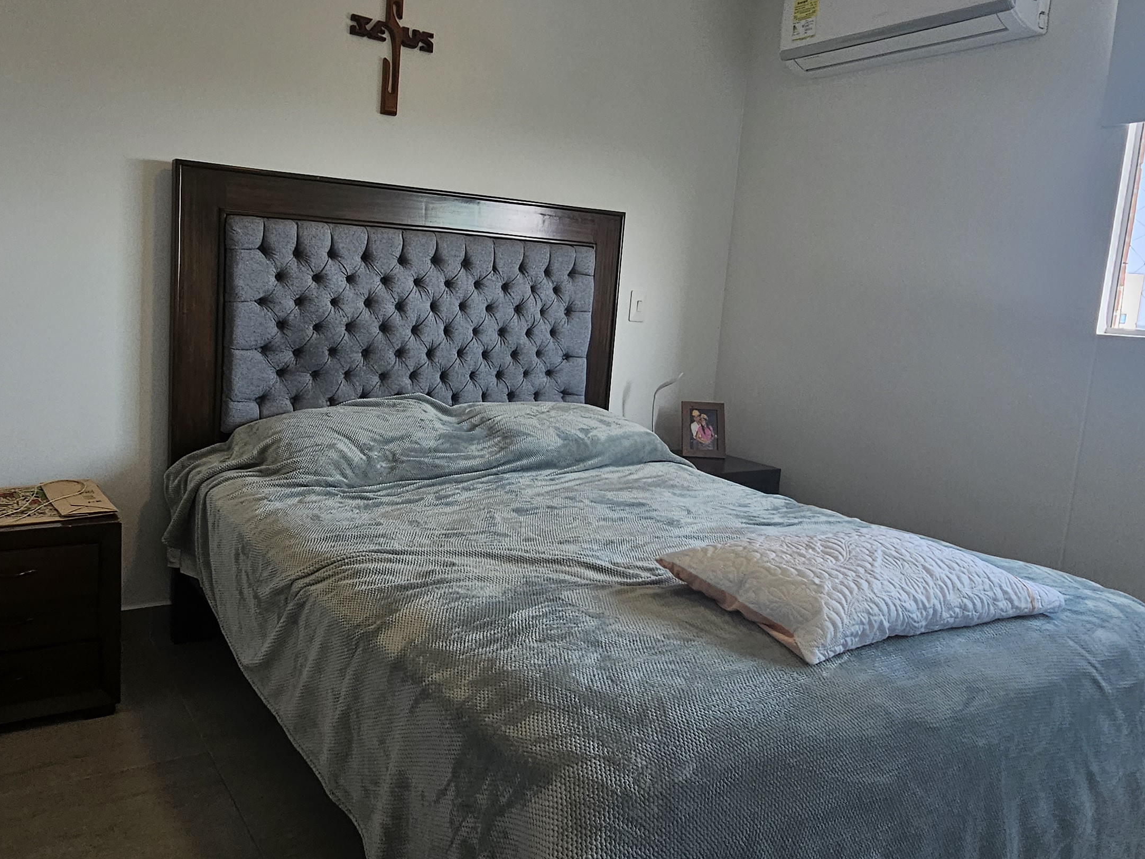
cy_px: 403
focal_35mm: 24
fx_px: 794
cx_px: 453
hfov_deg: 70.8
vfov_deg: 56.8
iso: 100
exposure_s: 1/207
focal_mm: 2.2
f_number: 2.2
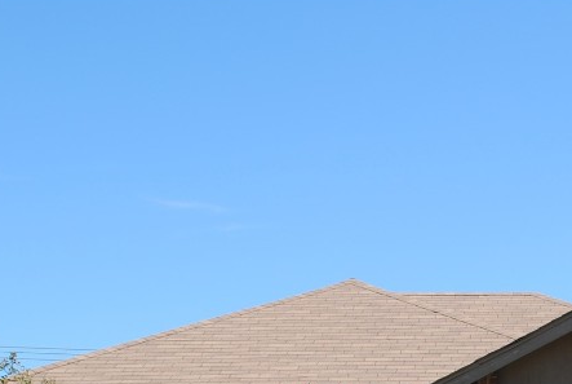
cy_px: 485
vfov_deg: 13.2
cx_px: 600
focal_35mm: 101
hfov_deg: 19.5
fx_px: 1607
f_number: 7.1
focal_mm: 26
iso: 100
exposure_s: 1/200
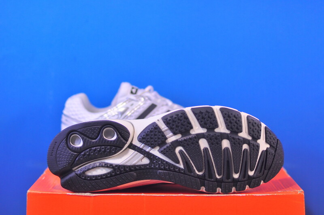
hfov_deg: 27.0
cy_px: 108
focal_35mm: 75
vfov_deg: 18.1
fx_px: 674
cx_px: 162
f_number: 2.2
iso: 250
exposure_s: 1/320
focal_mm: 50
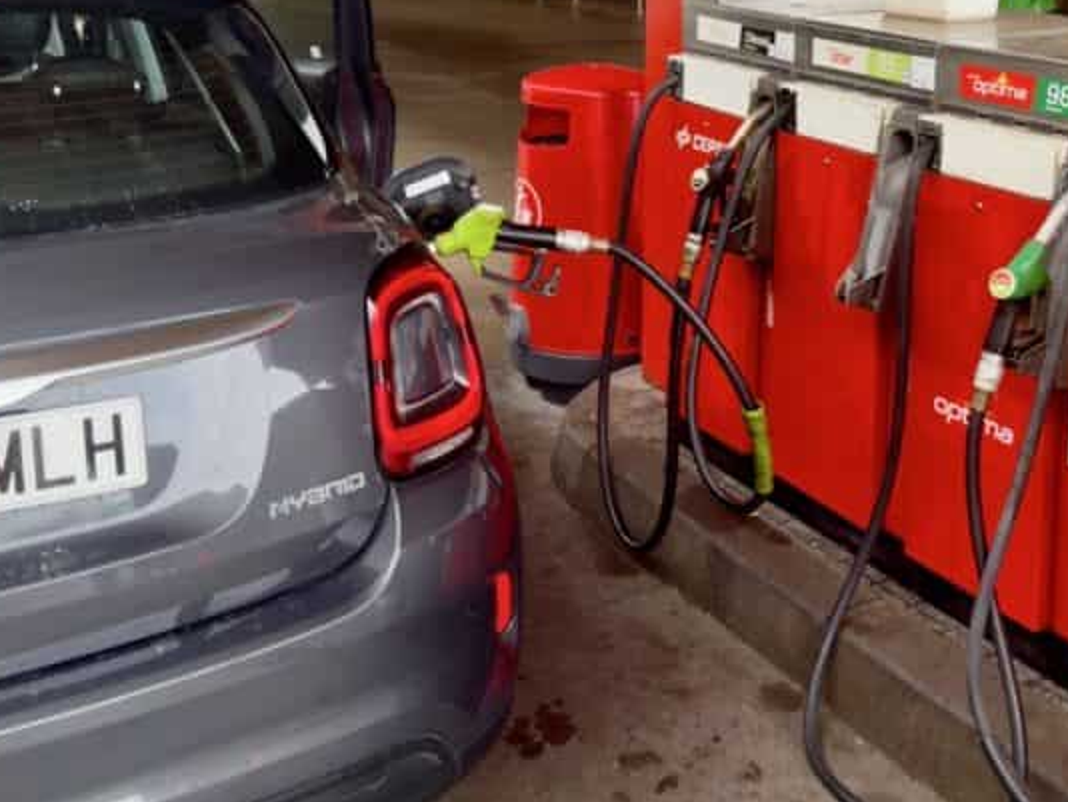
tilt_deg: -12.0
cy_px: 168
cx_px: 678
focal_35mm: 46
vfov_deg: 30.8
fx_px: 1420
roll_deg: +1.2
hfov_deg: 40.9
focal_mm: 6.76
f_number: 1.78
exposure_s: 1/240
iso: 80
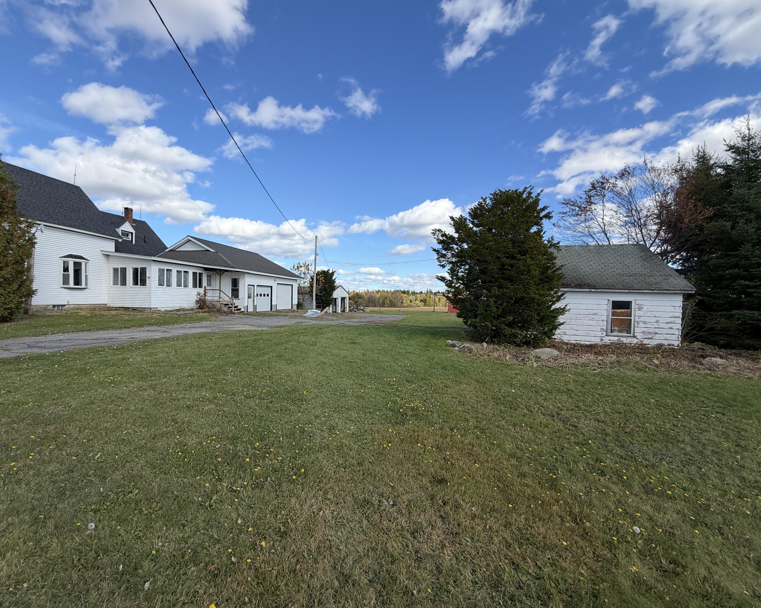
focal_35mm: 15
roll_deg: -0.4
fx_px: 338
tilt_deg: -1.0
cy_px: 300
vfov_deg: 84.0
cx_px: 347
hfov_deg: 96.6
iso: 32
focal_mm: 2.22
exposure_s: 1/770
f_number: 2.2
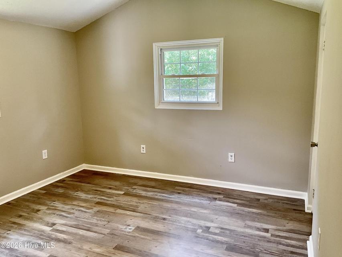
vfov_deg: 48.2
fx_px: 287
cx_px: 171
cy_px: 128
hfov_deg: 61.7
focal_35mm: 29
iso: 64
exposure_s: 1/60
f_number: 1.8
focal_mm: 3
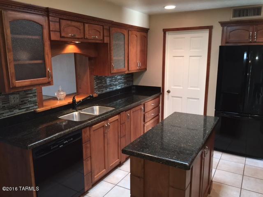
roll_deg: +0.6
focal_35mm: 29
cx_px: 132
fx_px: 220
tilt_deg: -11.2
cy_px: 98
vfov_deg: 48.2
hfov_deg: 61.7
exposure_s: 1/30
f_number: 2.2
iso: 100
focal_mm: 4.15
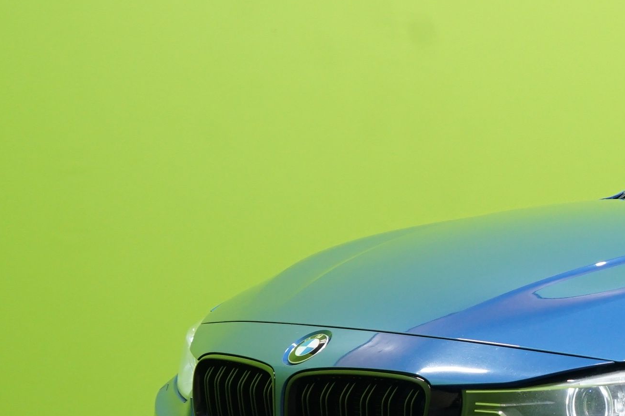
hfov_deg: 17.8
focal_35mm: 106
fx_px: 1840
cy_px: 281
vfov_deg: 12.9
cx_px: 852
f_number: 5.6
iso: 800
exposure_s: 1/20
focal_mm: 35
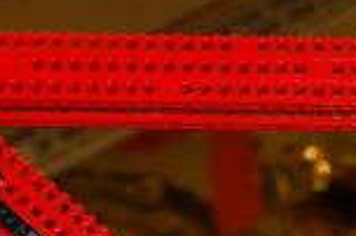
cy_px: 465
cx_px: 370
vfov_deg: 8.6
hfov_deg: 13.3
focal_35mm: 152
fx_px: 1501
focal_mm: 24
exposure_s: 1/60
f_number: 4
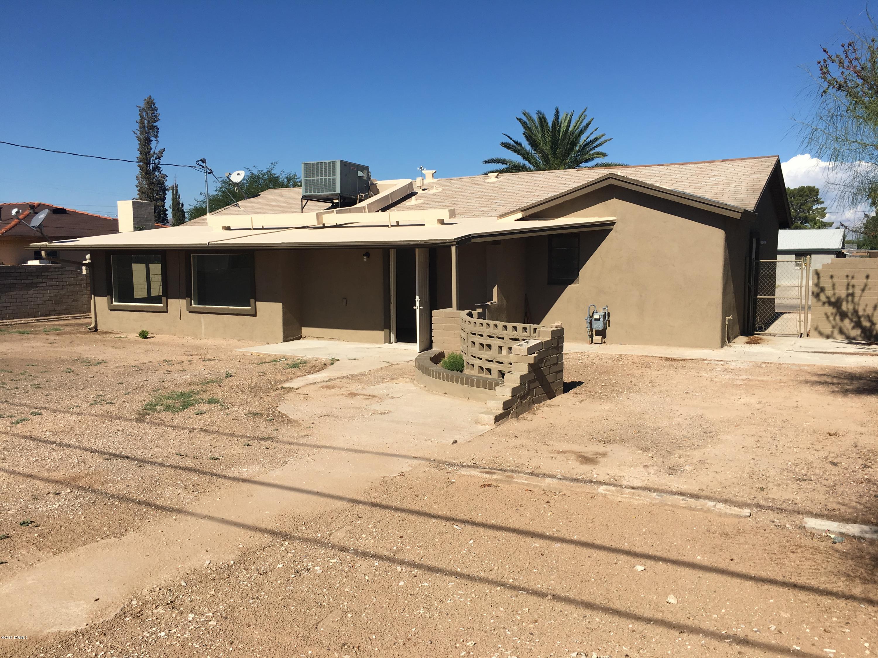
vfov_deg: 48.2
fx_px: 736
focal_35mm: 29
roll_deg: +0.5
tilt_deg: -4.4
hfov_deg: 61.7
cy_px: 329
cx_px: 439
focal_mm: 4.15
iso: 25
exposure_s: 1/2404
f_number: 2.2
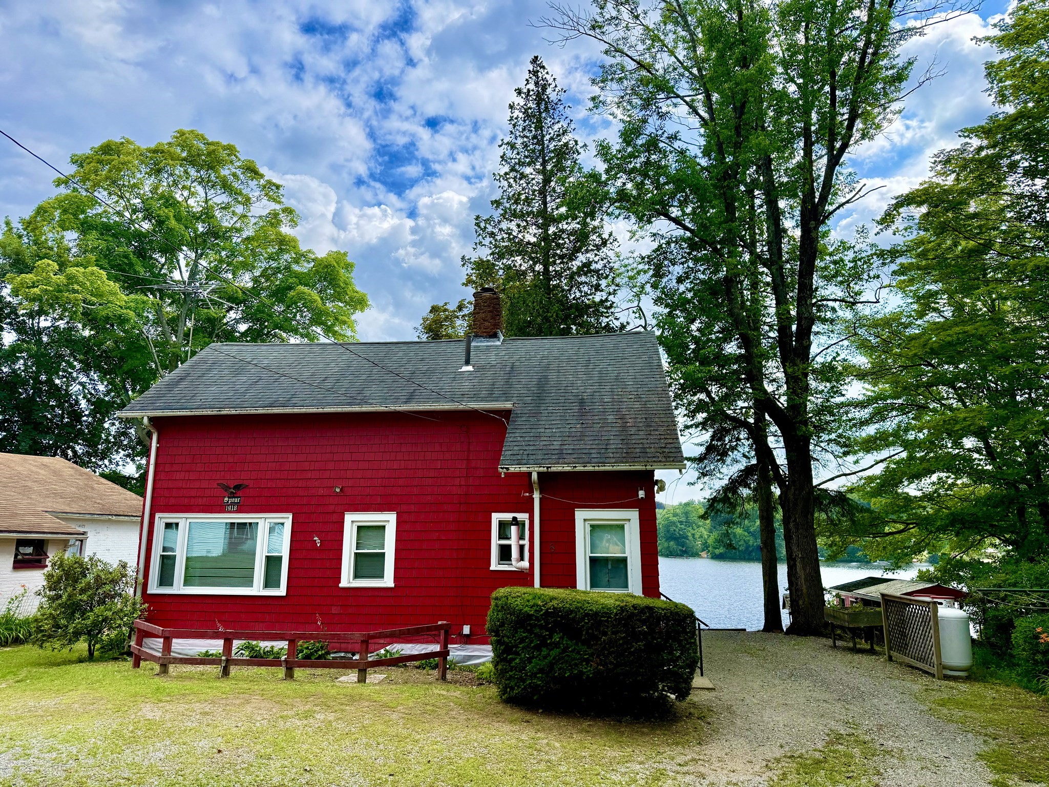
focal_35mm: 24
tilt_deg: +11.5
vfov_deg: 56.8
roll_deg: -0.4
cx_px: 524
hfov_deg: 71.6
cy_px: 394
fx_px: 727
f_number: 1.78
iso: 100
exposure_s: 1/3584
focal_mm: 6.76
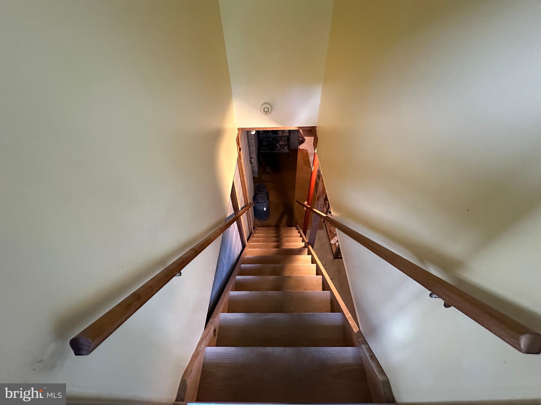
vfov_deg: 85.7
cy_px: 202
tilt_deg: -46.0
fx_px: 219
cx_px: 270
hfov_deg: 102.1
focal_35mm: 14
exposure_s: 1/40
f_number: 2.2
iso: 1000
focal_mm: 2.22
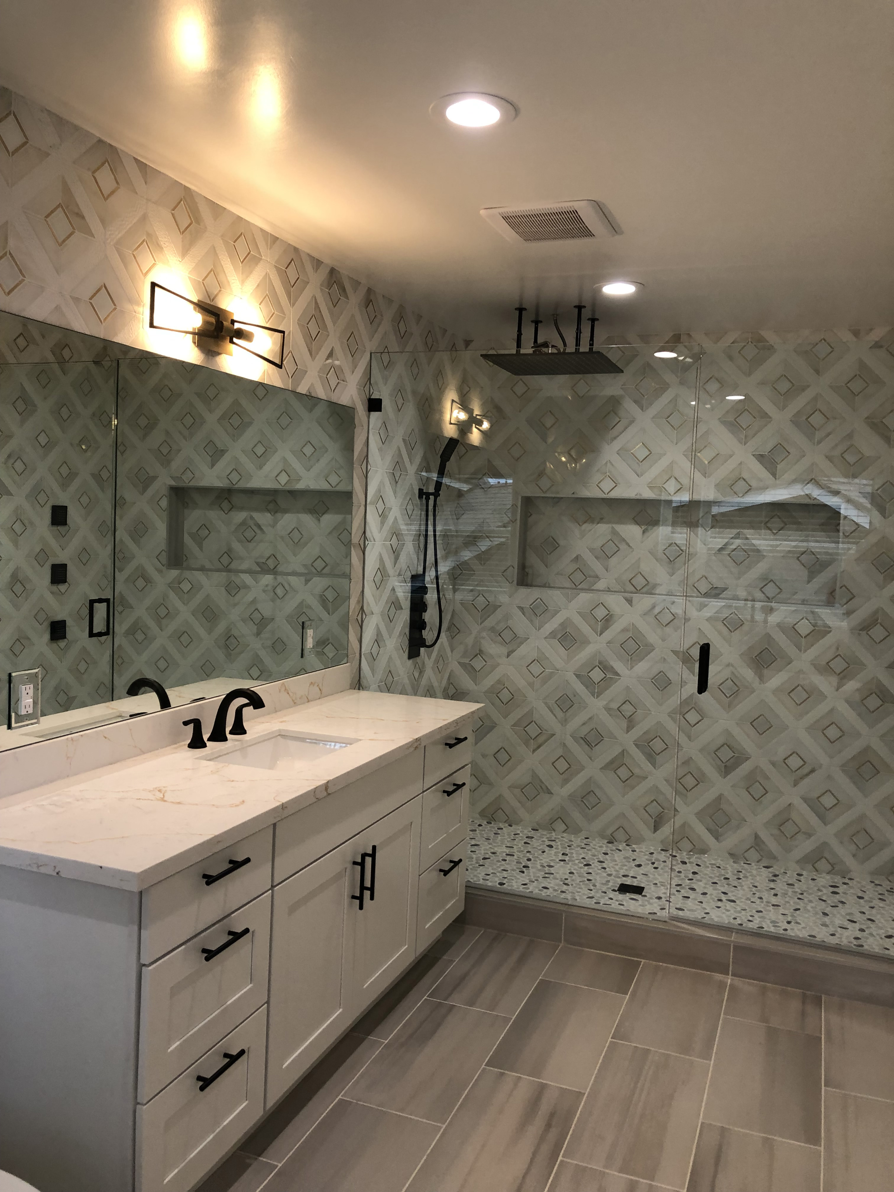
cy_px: 596
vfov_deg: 63.4
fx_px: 964
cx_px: 447
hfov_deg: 49.7
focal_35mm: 28
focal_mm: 3.99
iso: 25
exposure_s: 1/30
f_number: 1.8
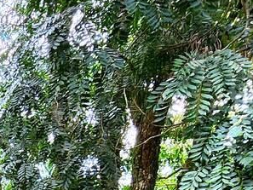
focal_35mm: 63
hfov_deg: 24.2
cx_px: -125
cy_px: 354
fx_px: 461
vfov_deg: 18.0
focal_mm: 2.2
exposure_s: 1/159
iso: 50
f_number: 2.2
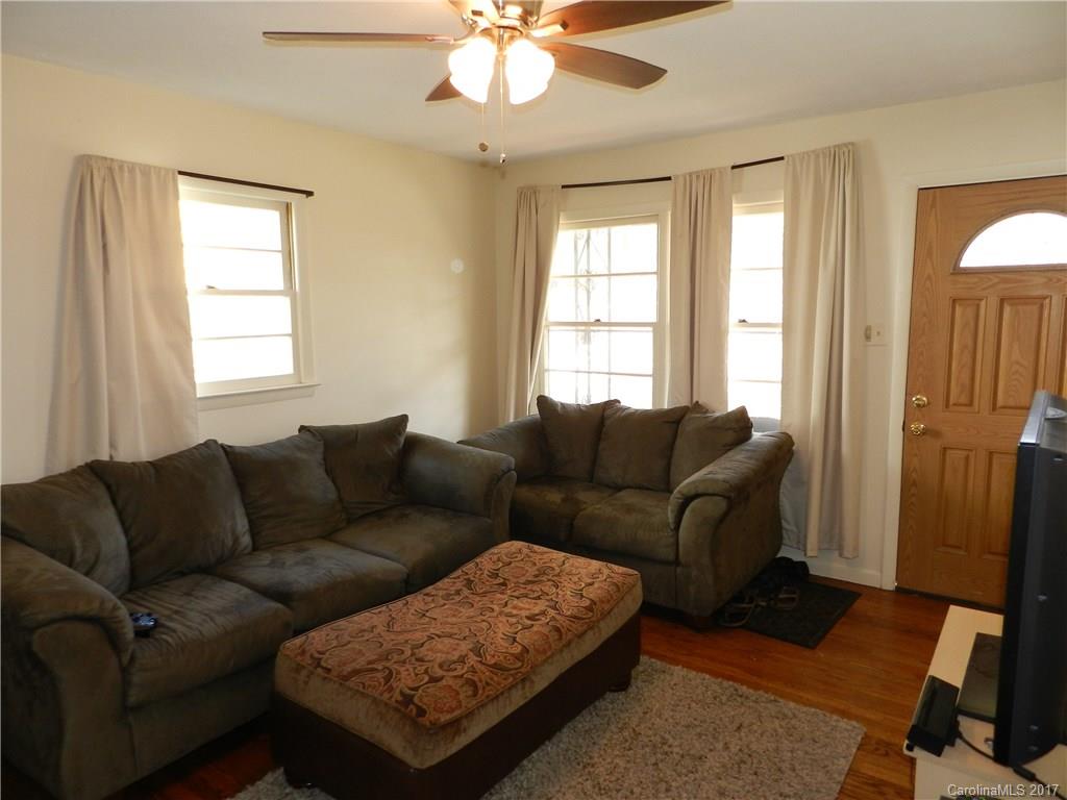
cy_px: 400
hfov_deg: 73.9
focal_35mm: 23
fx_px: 709
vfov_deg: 58.9
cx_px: 534
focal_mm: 4
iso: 180
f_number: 3.4
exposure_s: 1/30
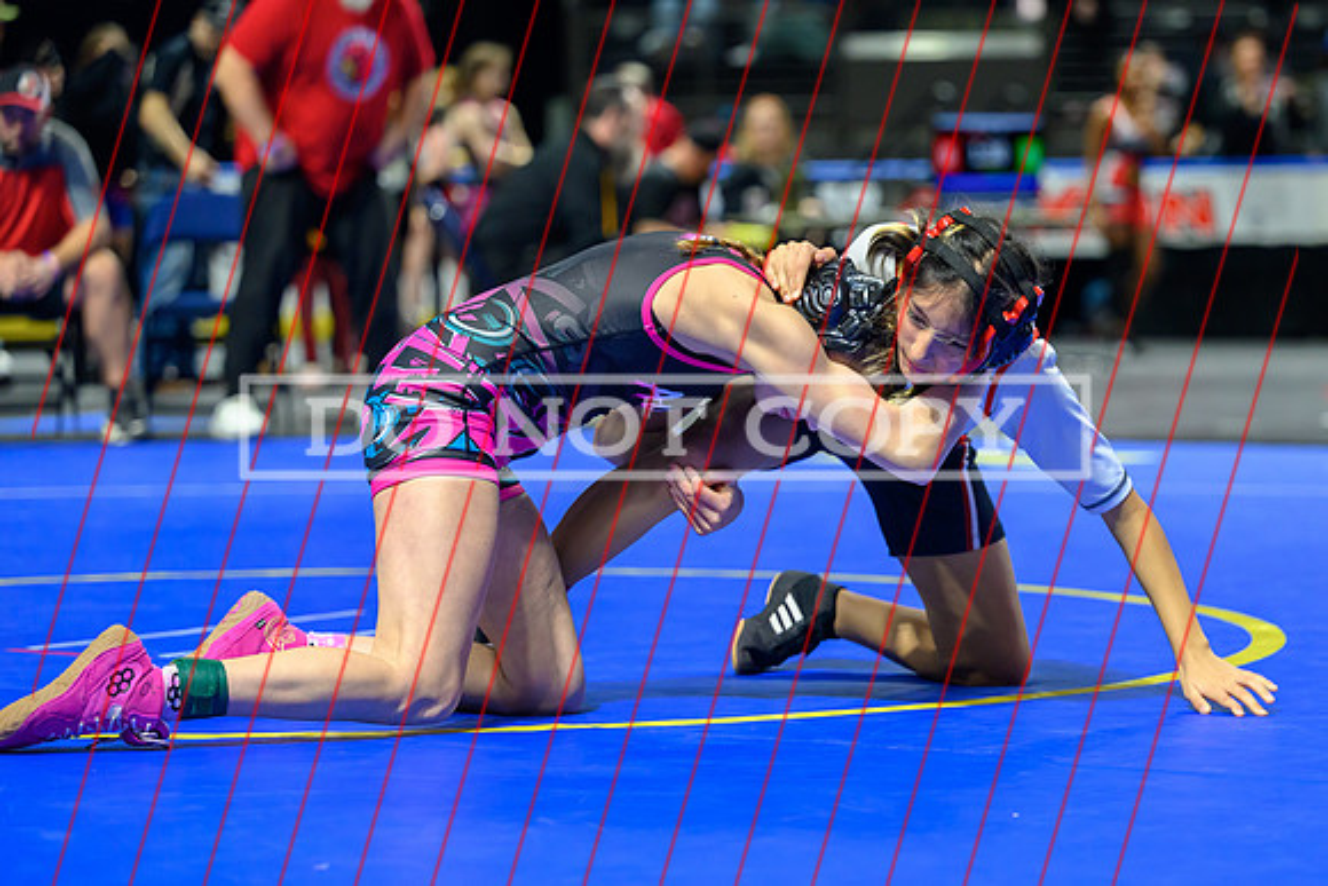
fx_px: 4639
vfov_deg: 10.9
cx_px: 762
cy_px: 446
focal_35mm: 126
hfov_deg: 16.3
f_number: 2.8
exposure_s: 1/800
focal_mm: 105
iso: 3200
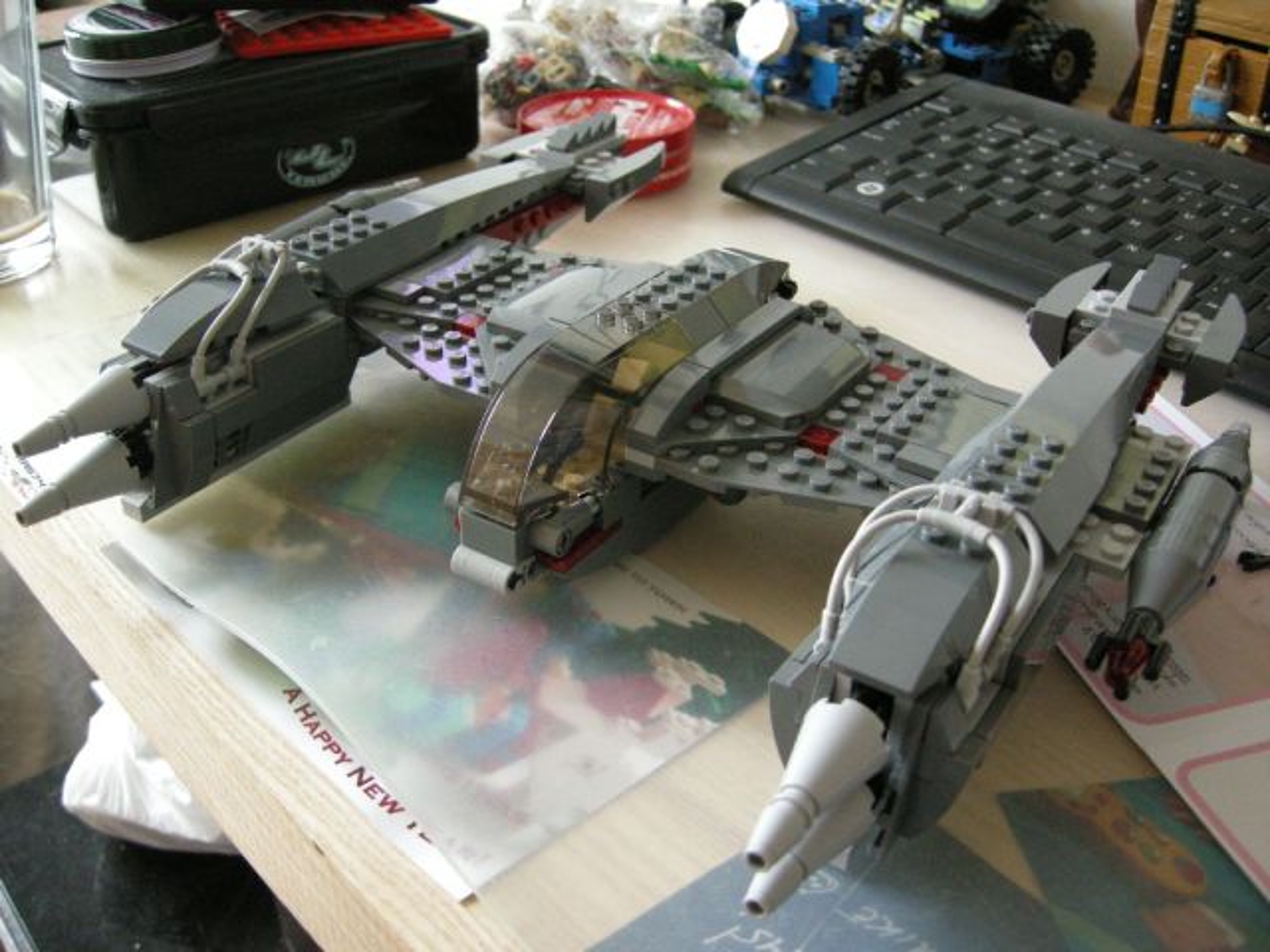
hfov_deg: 51.4
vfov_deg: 39.7
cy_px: 476
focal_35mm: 36
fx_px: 1321
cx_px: 635
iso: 355
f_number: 2.7
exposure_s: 1/60
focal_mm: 7.5
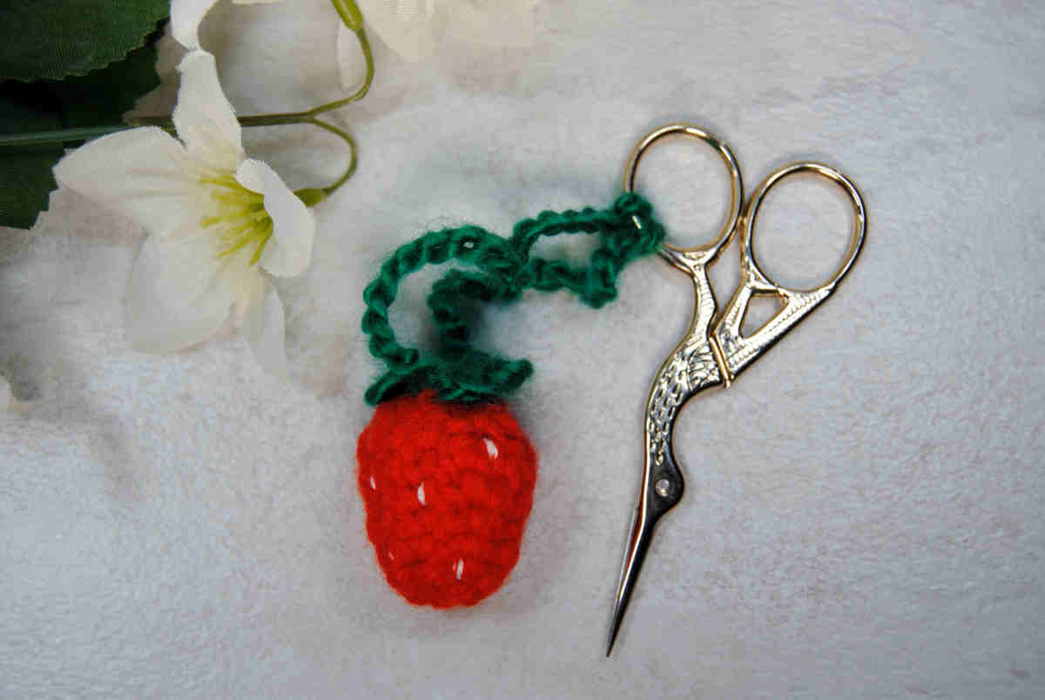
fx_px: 1395
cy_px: 350
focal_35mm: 48
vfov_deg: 28.2
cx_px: 522
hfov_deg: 41.1
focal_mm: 32
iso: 200
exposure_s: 1/100
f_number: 6.3
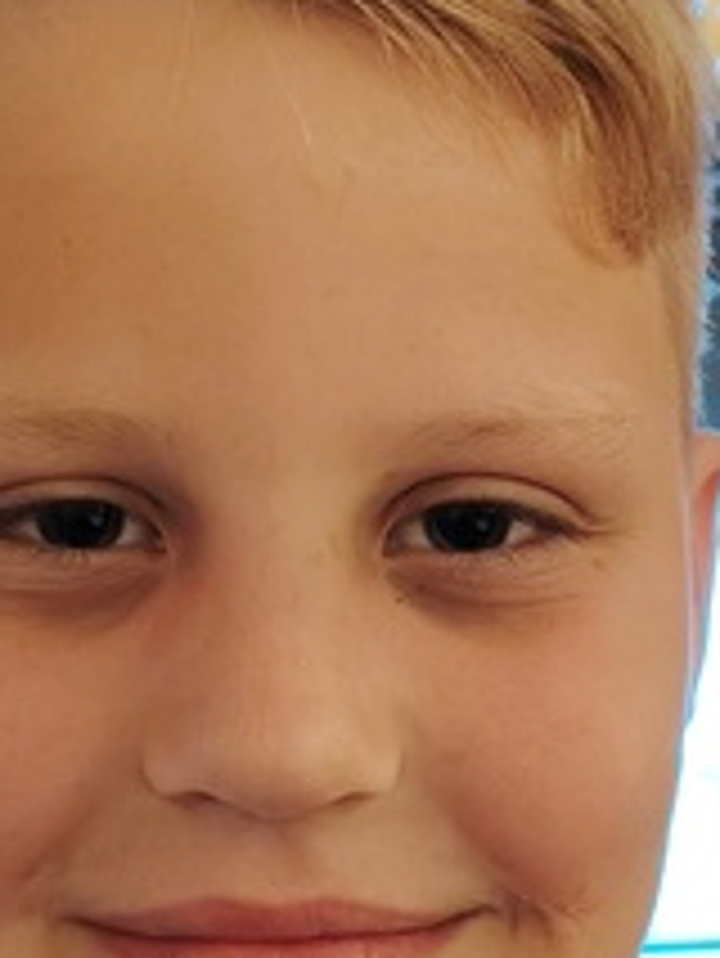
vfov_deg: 21.7
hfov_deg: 16.4
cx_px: 261
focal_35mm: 90
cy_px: 558
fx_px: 2493
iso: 1953
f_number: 1.75
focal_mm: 5.25
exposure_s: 1/16.7
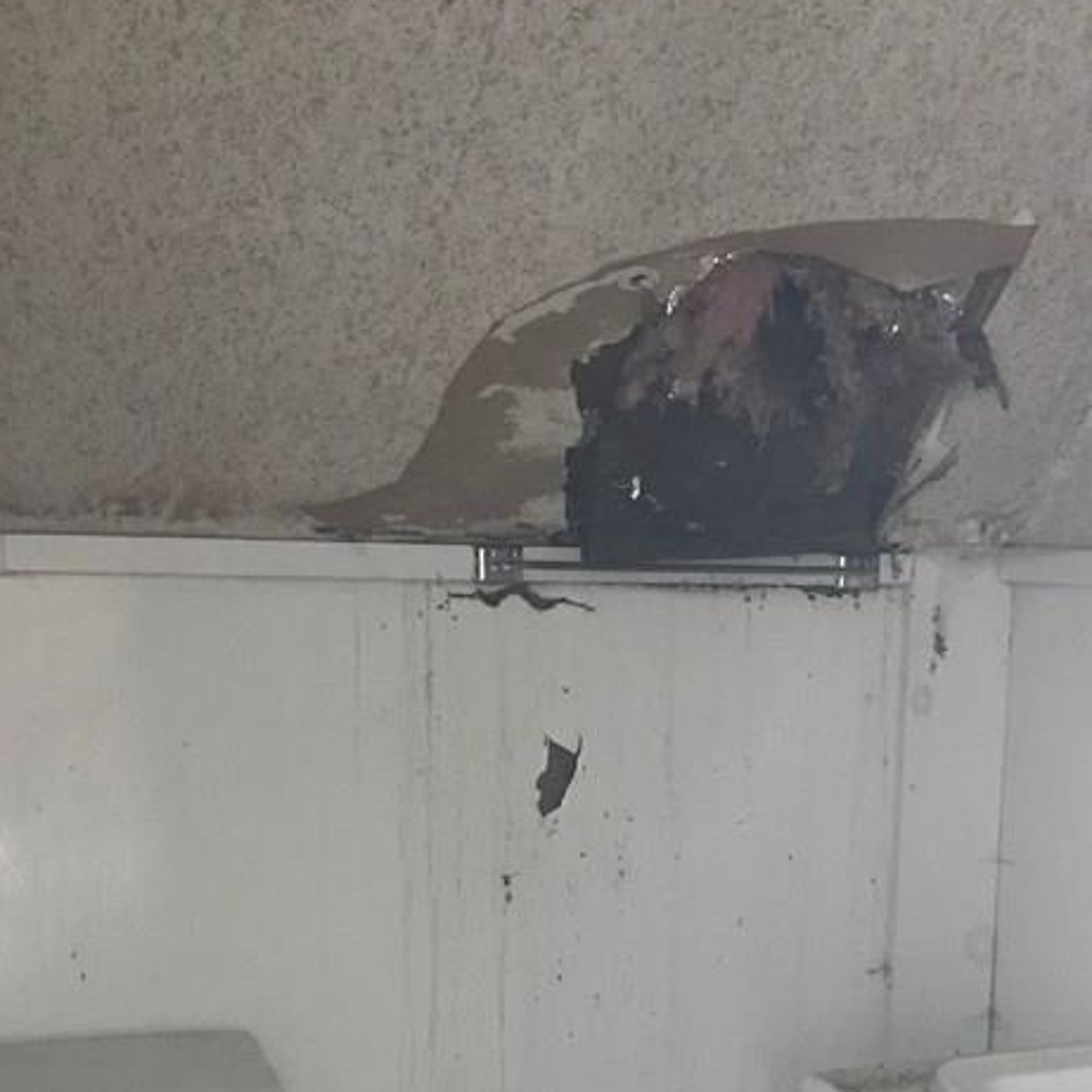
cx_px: 542
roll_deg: -1.2
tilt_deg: -7.7
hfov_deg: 31.1
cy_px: 879
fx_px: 1963
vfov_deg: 30.3
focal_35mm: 55
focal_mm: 3.99
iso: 100
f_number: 1.8
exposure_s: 1/10
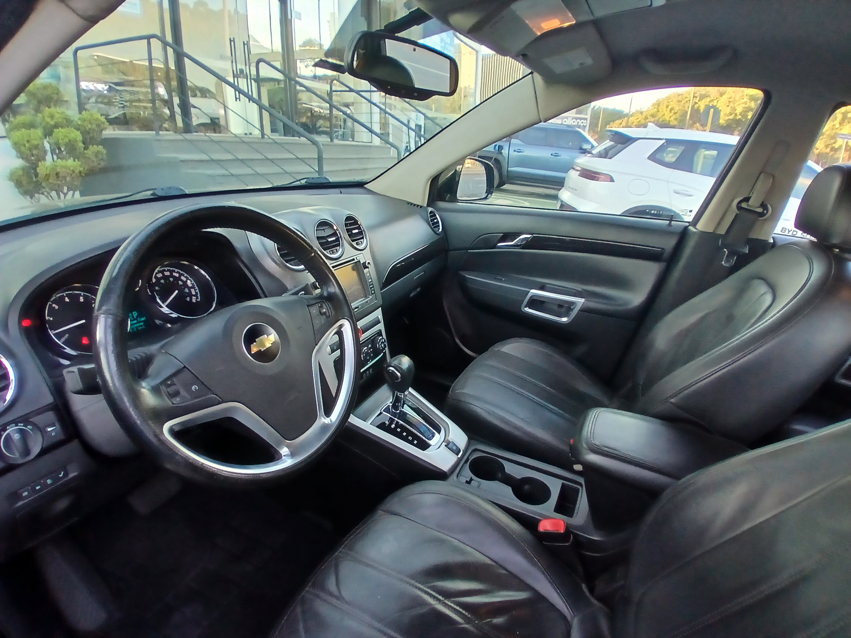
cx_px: 426
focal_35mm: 17
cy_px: 319
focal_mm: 1.4
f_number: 2.2
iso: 100
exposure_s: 1/40
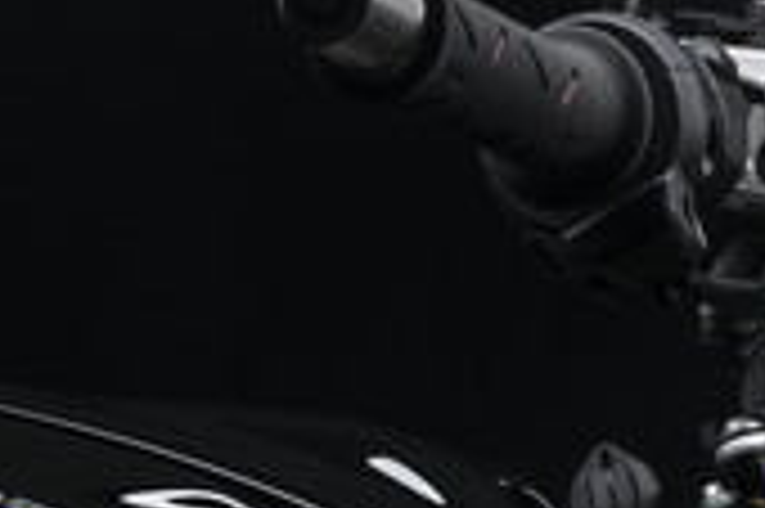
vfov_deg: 7.1
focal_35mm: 188
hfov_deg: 10.9
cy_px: 949
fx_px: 3991
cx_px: 562
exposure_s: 1/80
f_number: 11
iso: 100
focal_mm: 41
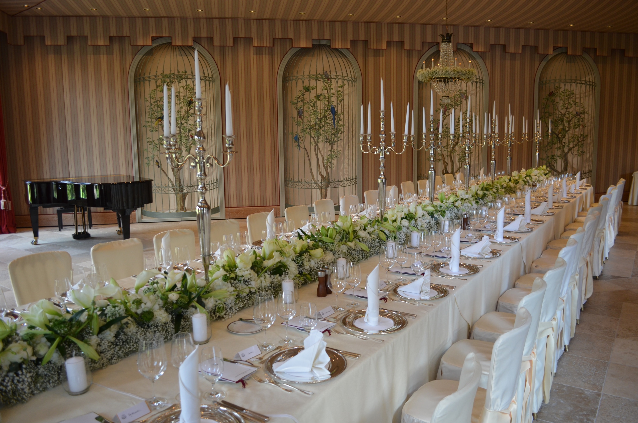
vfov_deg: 47.7
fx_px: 477
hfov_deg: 67.5
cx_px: 319
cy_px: 212
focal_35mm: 27
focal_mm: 18
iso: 400
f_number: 4
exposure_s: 1/60
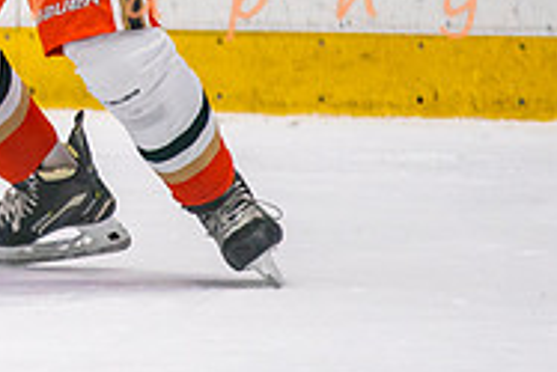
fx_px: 16428
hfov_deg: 1.9
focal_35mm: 1061
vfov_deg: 1.3
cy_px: -71
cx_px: -317
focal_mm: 200
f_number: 2.8
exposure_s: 1/640
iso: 640
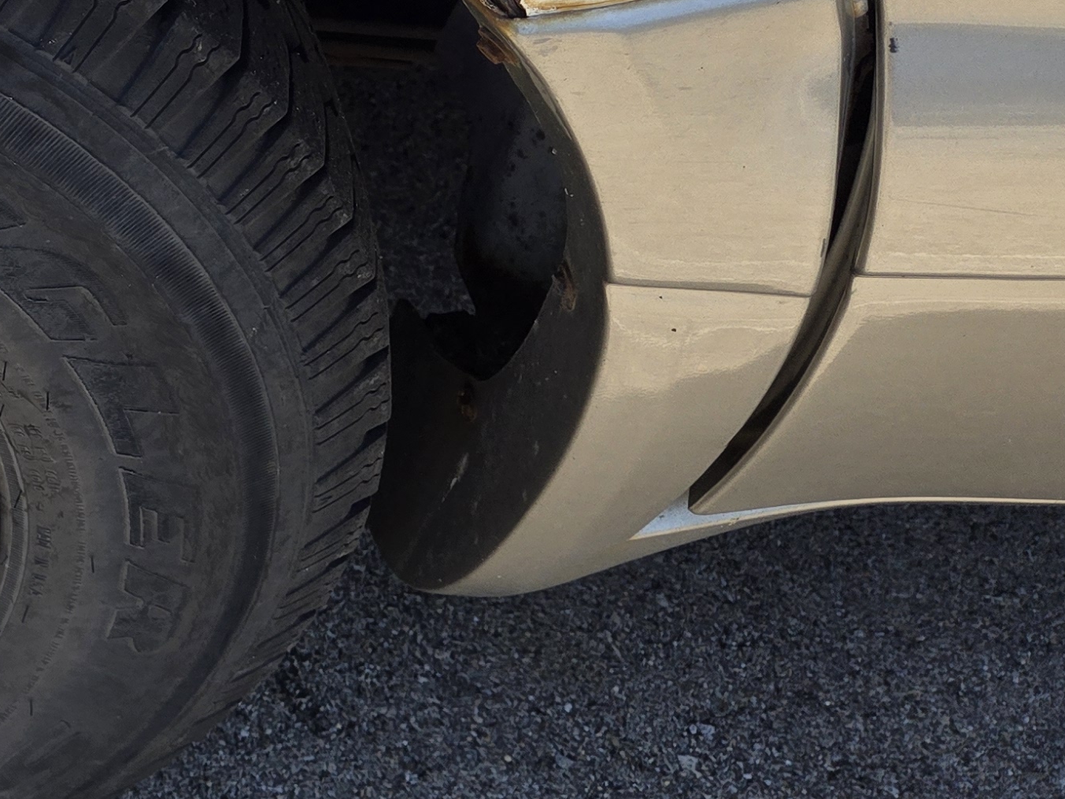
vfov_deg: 21.5
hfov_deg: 23.7
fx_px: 2092
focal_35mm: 68
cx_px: -463
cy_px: 274
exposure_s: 1/412
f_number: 1.8
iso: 25
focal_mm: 5.4
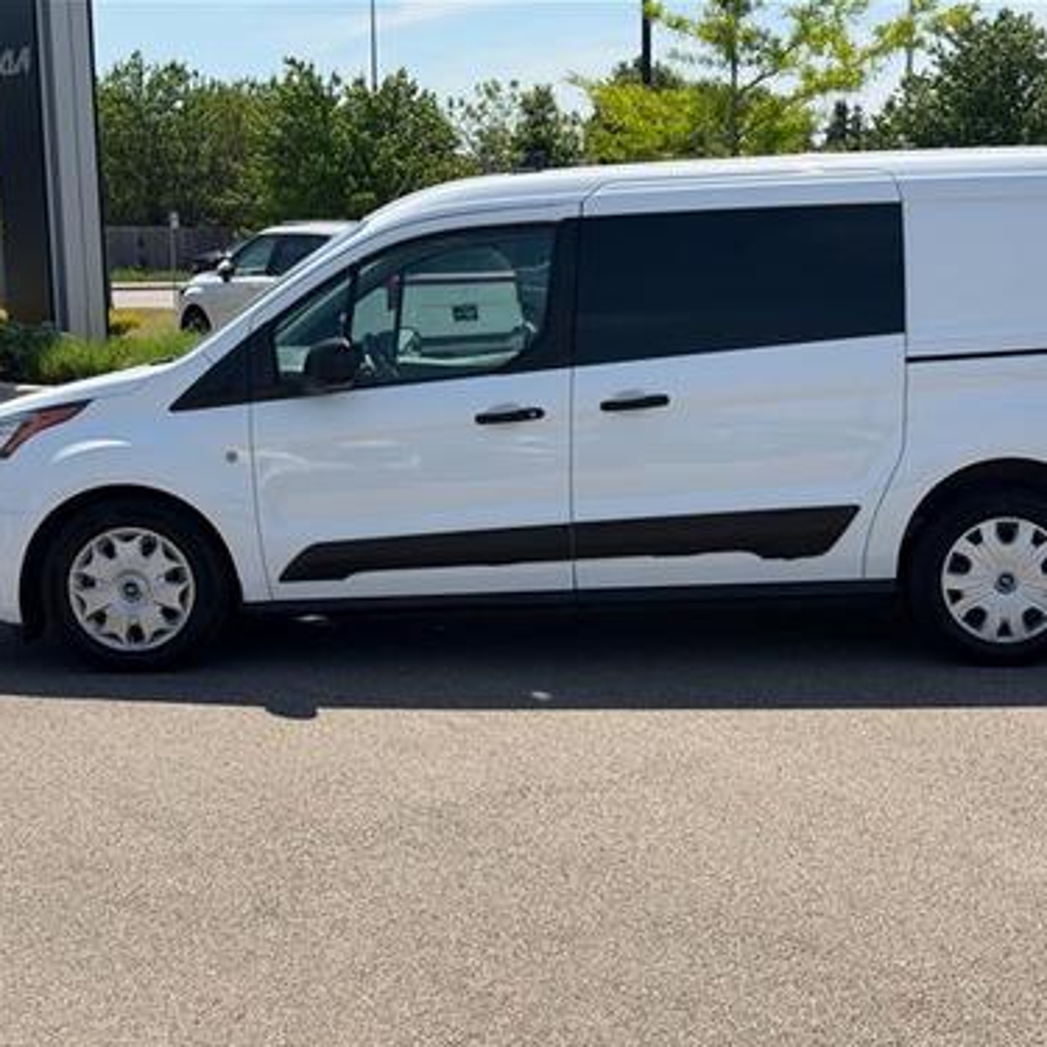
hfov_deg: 30.0
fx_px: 1951
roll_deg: +0.7
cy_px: 525
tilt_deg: -10.4
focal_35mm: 57
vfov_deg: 30.0
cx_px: 589
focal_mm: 6.76
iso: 64
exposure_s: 1/4587
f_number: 1.78
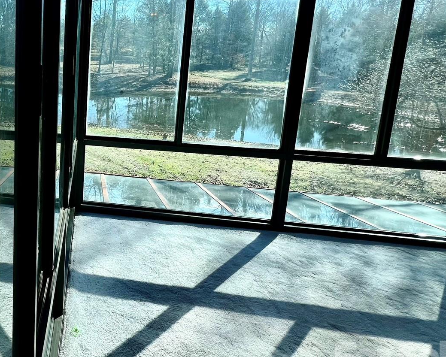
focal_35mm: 25
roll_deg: -1.3
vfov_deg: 54.6
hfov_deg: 57.0
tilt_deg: -9.6
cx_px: 32
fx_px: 330
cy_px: 97
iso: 32
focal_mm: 1.57
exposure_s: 1/544
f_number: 1.8
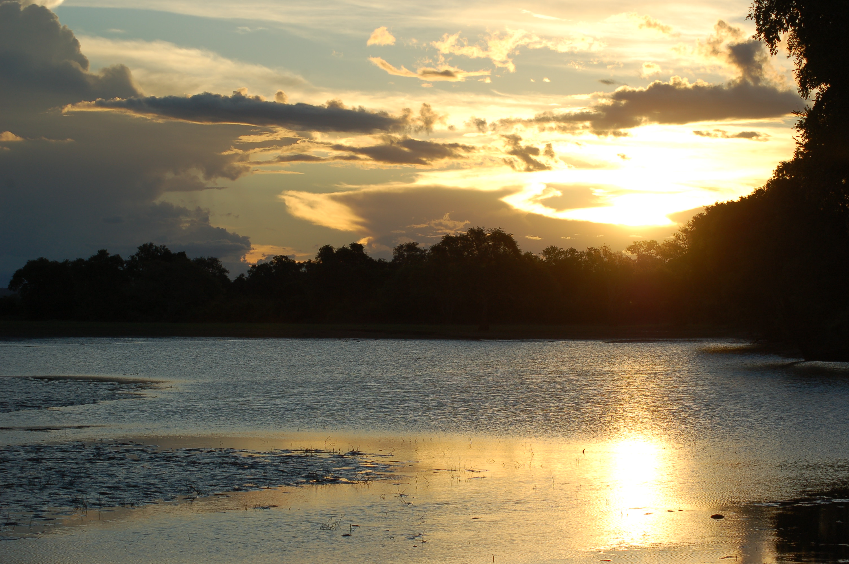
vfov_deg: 13.0
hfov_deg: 19.5
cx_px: 424
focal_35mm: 105
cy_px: 282
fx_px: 2474
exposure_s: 1/320
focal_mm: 70
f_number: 10
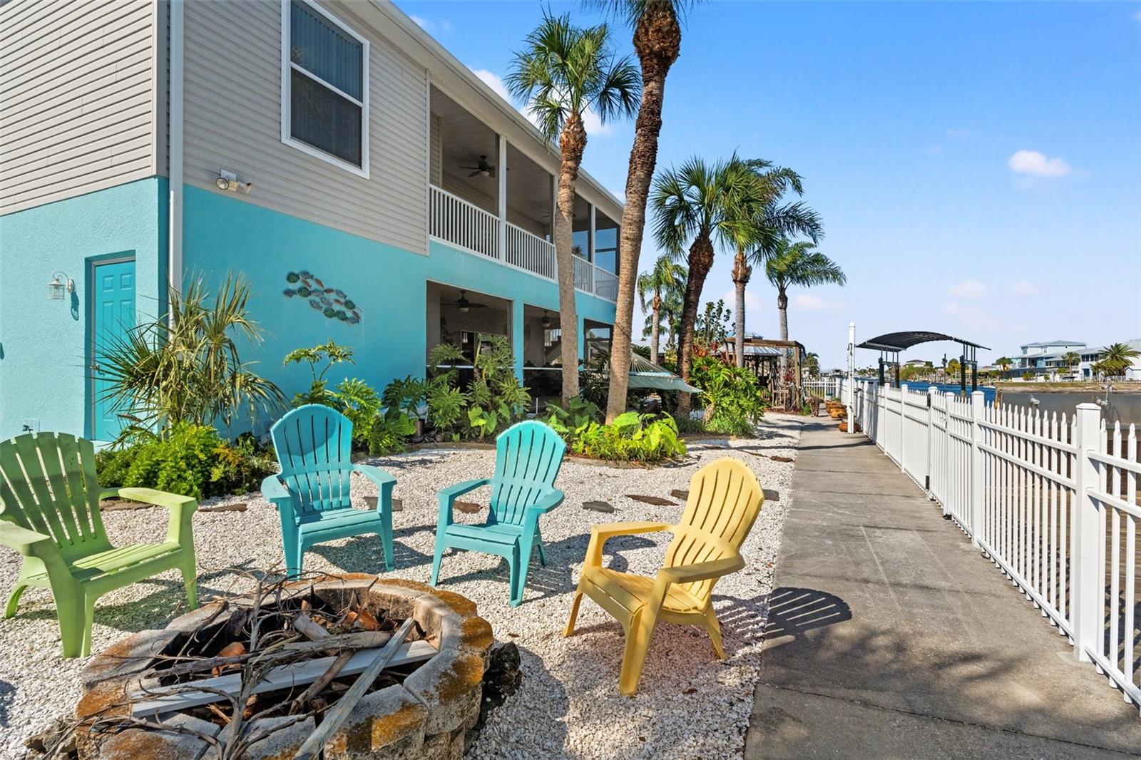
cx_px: 570
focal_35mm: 18
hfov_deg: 90.0
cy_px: 380
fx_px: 570
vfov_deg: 67.4
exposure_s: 1/2000
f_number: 7.1
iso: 400
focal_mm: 12
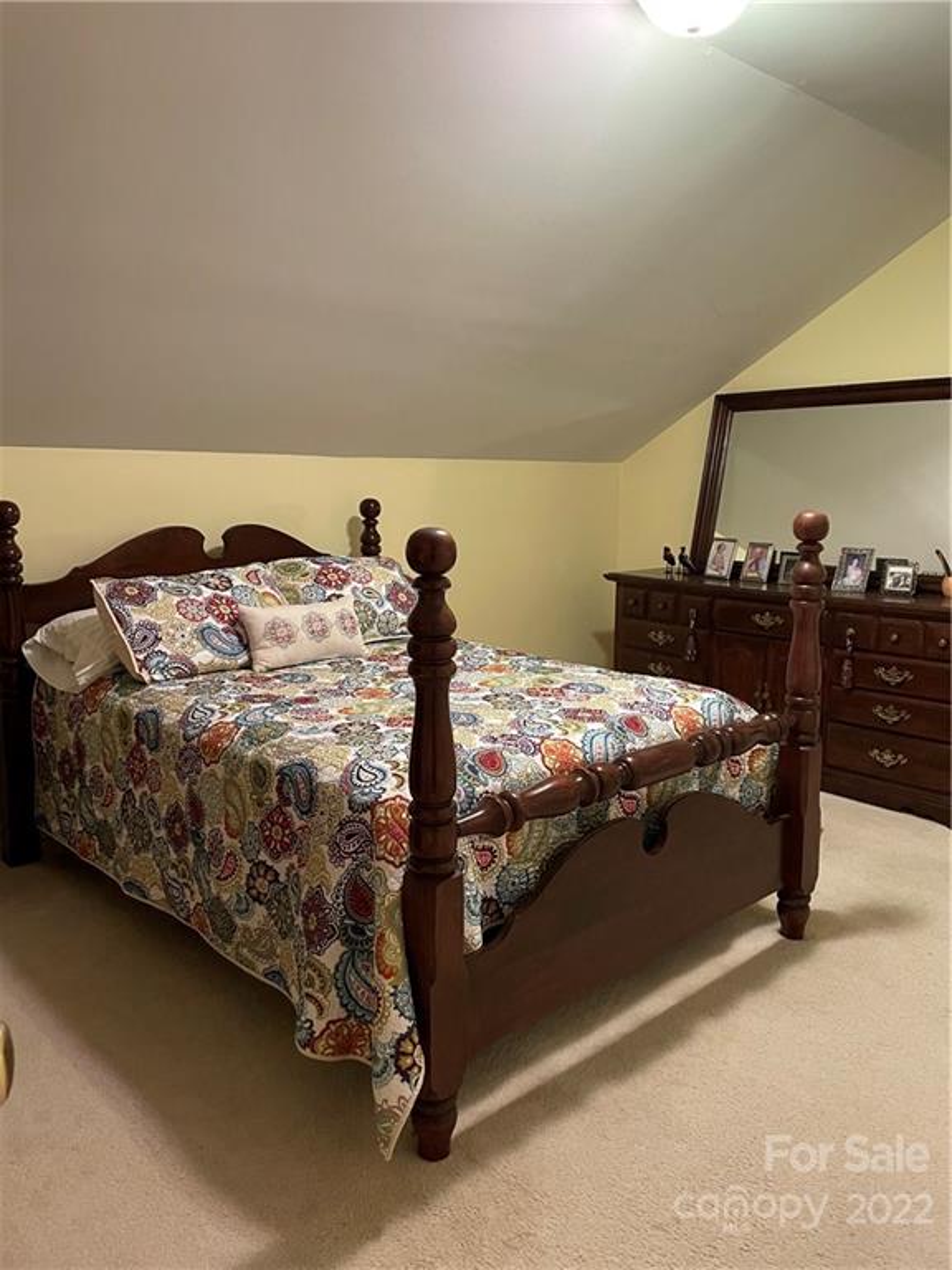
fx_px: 953
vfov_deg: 67.3
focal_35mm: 26
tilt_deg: -8.5
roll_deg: +0.3
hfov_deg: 53.1
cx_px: 476
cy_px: 635
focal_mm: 4.2
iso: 500
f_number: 1.6
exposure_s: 1/60
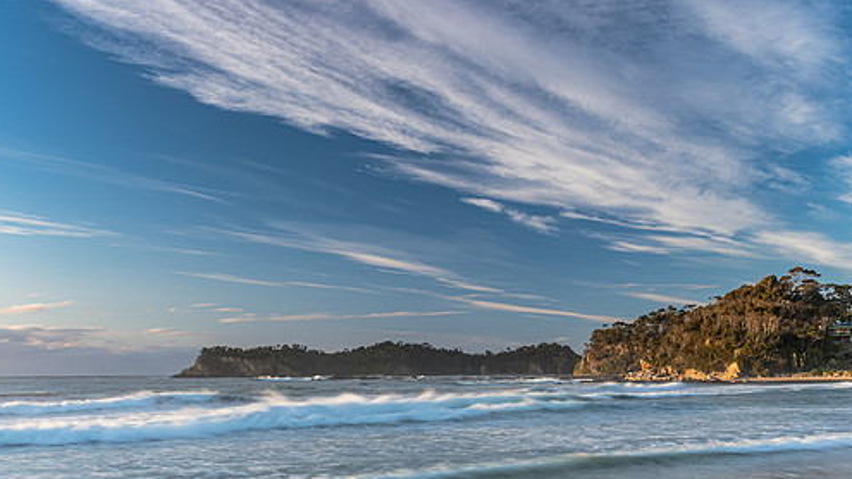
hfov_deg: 43.6
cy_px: 304
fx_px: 1061
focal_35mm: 47
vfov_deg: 25.3
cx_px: 370
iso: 50
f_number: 10
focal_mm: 25
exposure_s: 1/2
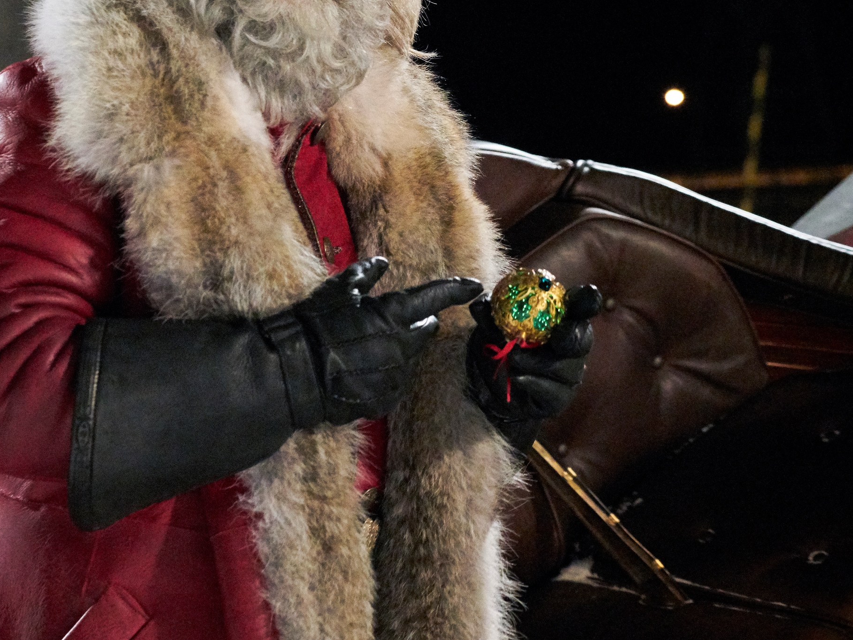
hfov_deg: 15.4
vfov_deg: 11.6
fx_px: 3154
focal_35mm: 128
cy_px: 180
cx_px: 285
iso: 12800
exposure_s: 1/100
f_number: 5.6
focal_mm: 80
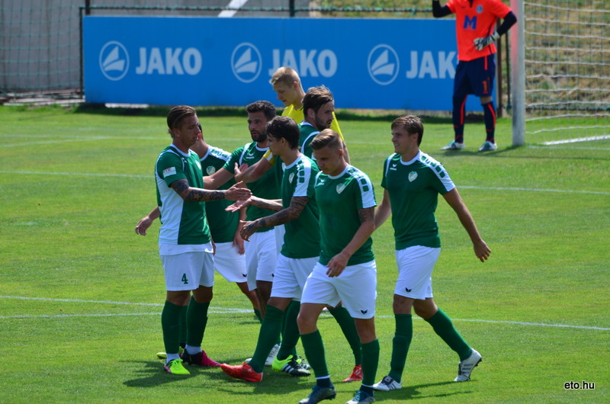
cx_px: 305
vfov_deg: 3.4
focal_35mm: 405
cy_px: 202
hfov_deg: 5.1
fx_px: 6849
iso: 100
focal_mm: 270
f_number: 5.6
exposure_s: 1/500
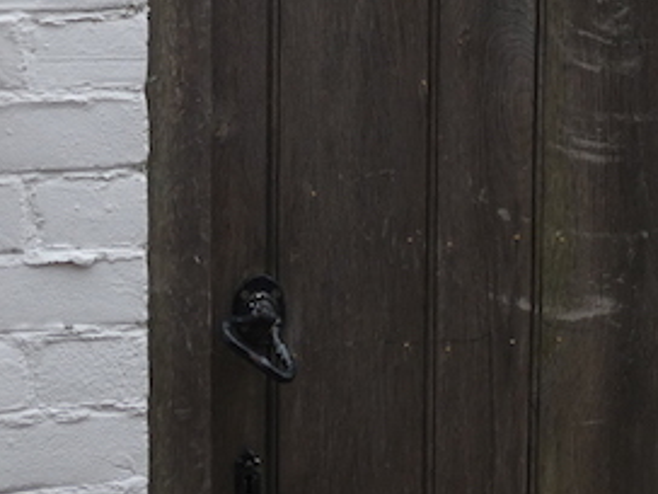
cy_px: -2
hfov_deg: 20.8
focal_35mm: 94
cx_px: 225
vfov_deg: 15.4
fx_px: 1787
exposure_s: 1/250
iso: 80
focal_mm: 6.2
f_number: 3.4
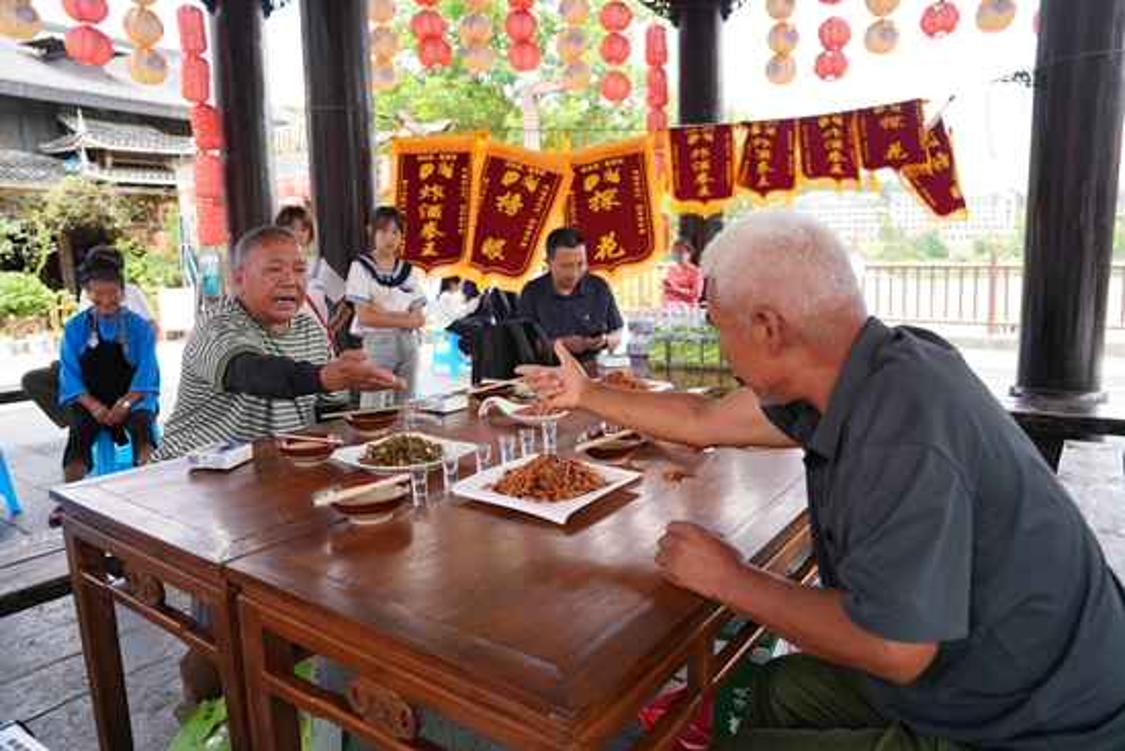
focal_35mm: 24
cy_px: 376
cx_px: 562
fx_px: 750
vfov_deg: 53.2
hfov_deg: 73.7
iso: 200
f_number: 3.2
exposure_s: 1/320
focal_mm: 24
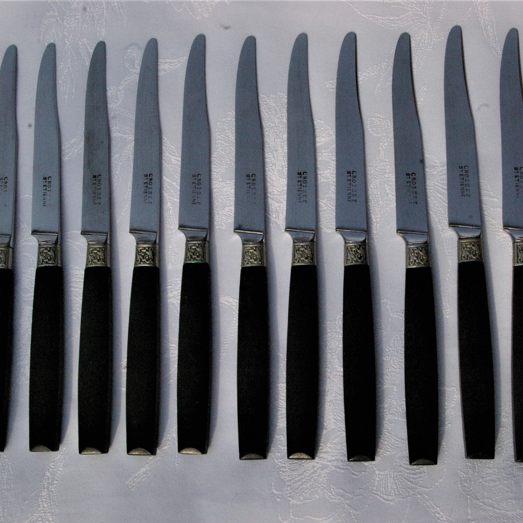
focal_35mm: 50
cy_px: 262
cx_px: 315
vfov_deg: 34.0
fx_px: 855
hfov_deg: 33.9
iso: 1600
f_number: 16
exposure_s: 1/1500
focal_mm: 26
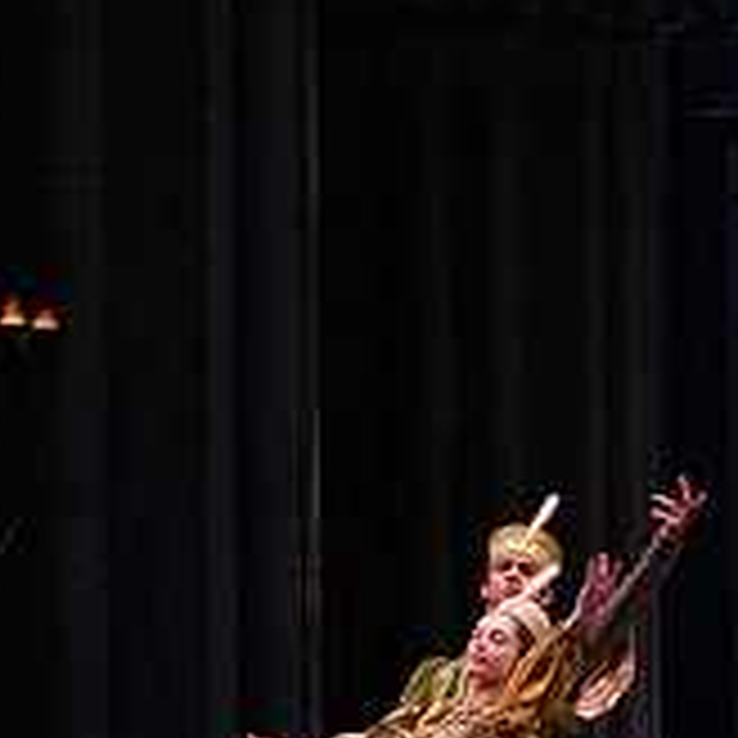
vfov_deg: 4.5
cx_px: 1161
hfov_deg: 4.5
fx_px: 9335
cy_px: 560
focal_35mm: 387
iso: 12800
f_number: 7.1
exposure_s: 1/400
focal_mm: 129
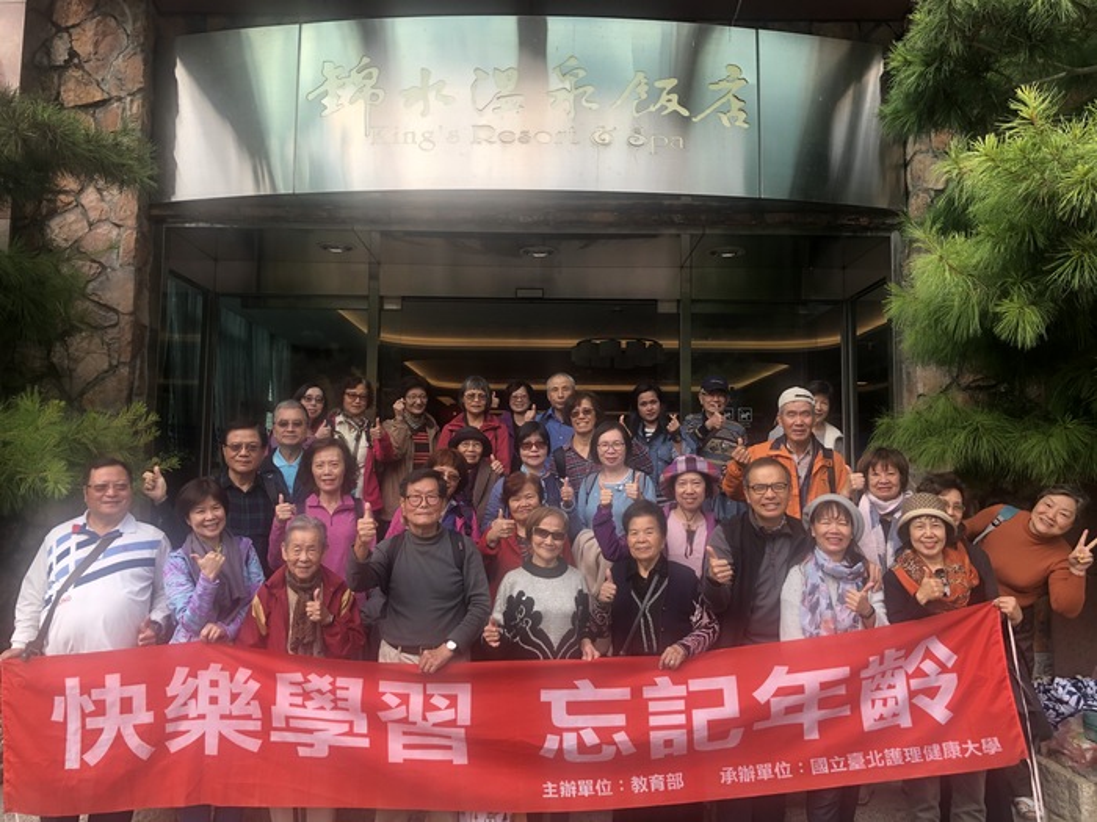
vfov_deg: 49.7
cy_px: 411
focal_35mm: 28
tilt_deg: +4.8
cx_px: 548
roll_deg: -0.3
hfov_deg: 63.4
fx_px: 887
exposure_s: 1/340
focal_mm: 3.99
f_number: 1.8
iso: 20
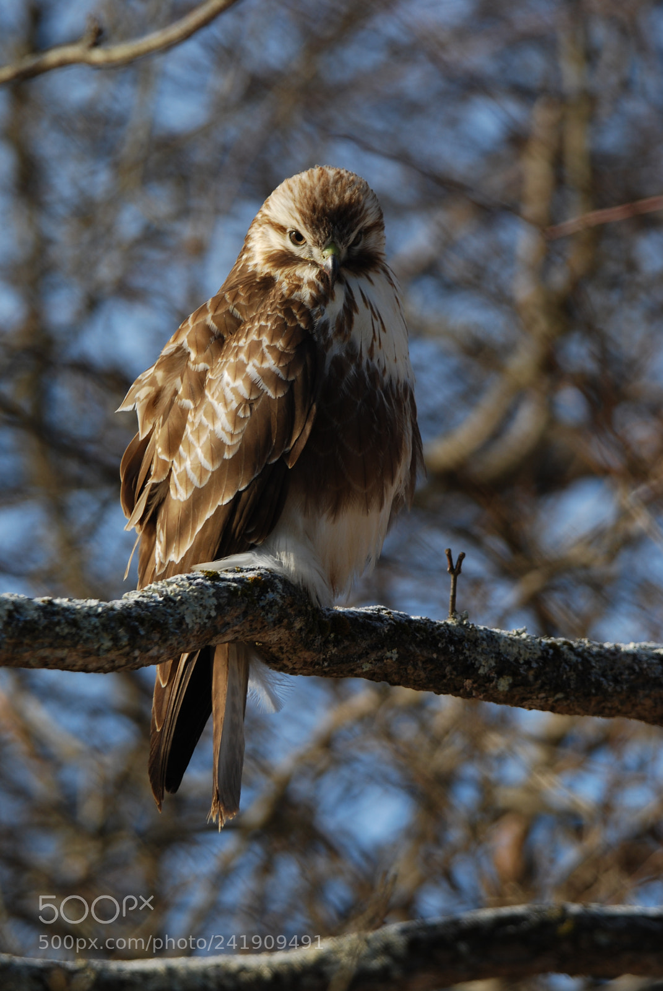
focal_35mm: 570
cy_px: 496
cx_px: 332
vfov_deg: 3.6
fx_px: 15701
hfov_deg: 2.4
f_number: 6
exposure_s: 1/250
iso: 100
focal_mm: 380
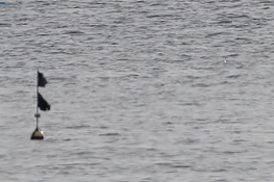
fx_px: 31215
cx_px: -106
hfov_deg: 0.5
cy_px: -78
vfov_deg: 0.3
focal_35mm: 4104
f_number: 8
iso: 400
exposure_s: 1/4000
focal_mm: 600
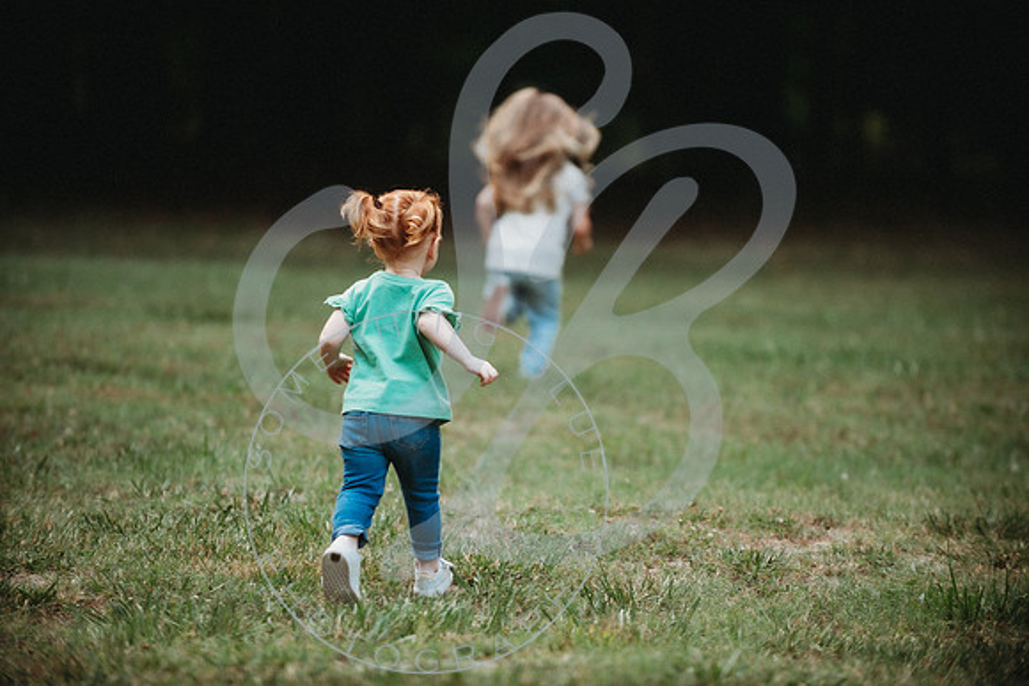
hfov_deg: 10.3
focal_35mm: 200
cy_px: 343
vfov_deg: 6.9
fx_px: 5718
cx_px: 514
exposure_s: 1/200
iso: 400
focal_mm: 200
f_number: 2.8
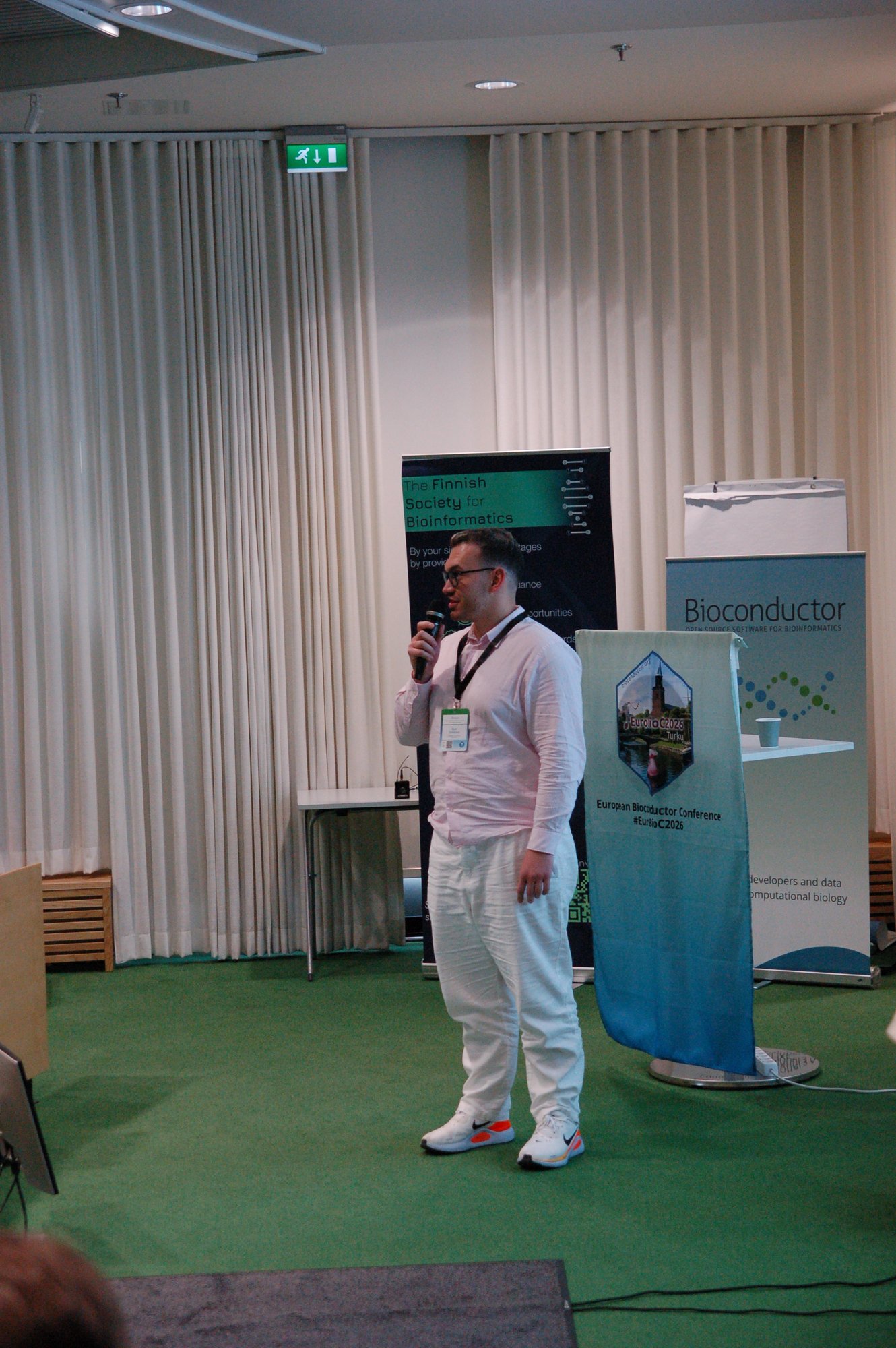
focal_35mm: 72
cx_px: 448
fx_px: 2692
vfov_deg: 28.1
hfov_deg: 18.9
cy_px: 674
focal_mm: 48
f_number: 4
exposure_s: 1/125
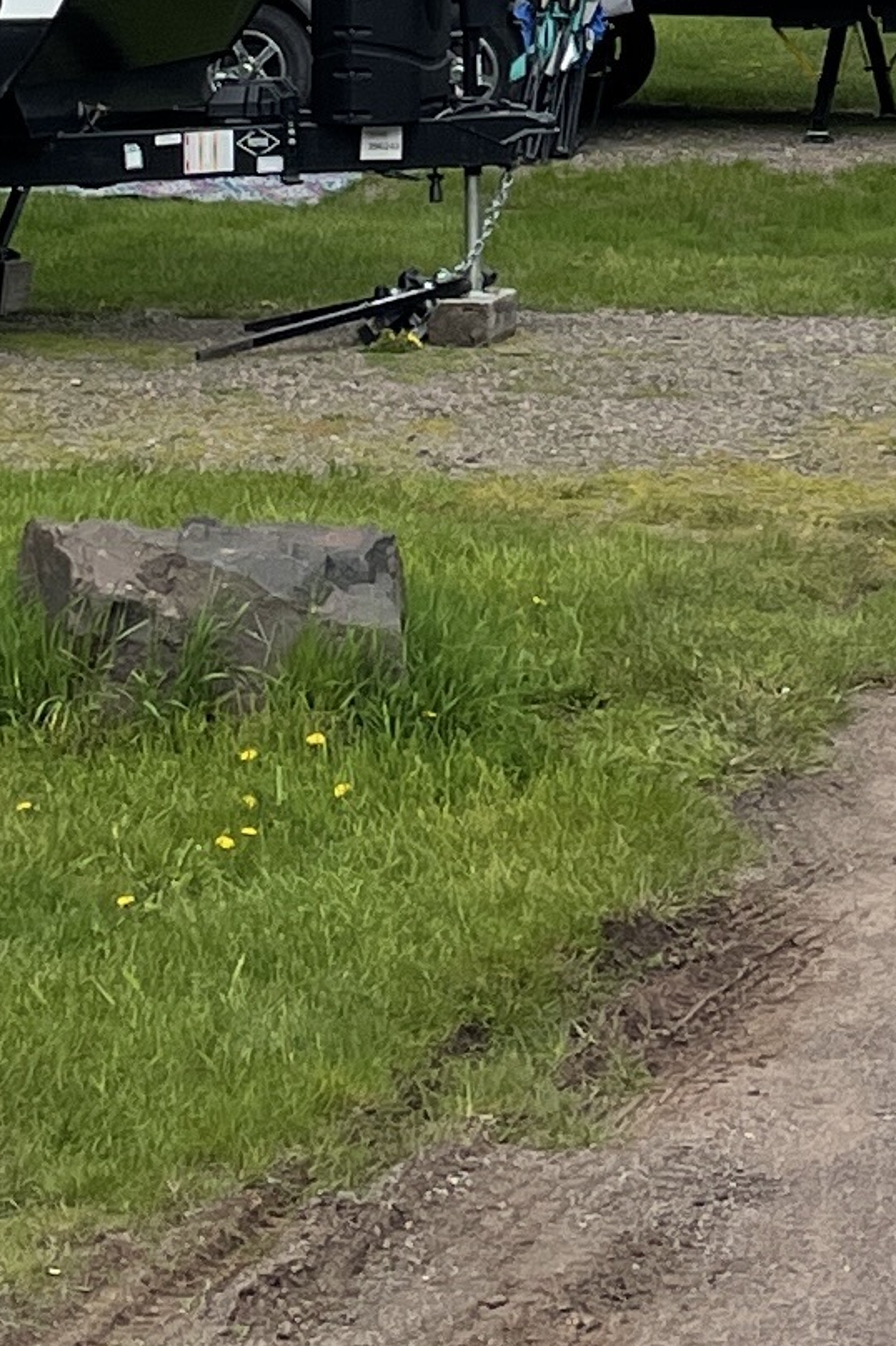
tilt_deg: +7.1
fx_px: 5044
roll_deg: +2.4
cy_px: -848
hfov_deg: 10.0
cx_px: 1026
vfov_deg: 14.0
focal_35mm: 135
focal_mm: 4.2
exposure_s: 1/3205
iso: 32
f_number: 1.6
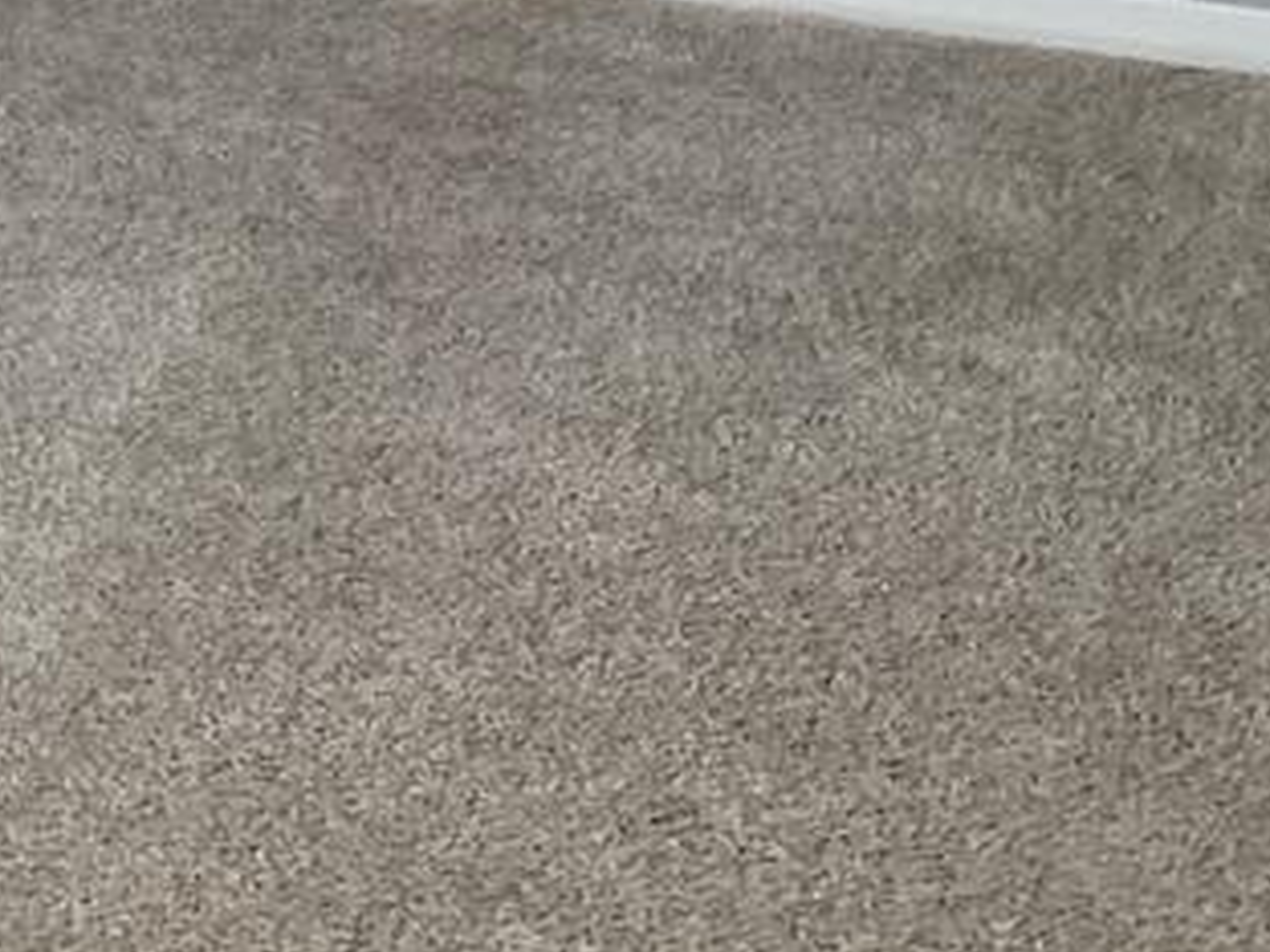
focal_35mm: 120
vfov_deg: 11.2
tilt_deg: -4.1
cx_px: -391
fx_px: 4403
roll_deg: -0.5
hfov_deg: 15.6
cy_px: -964
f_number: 1.8
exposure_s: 1/30
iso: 500
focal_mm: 4.25
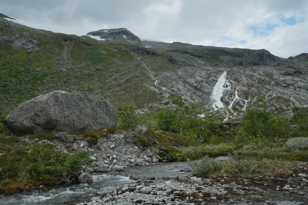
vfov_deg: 37.9
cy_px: 102
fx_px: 299
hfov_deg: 54.4
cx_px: 154
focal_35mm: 35
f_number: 11
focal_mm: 35
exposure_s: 1/250
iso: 500
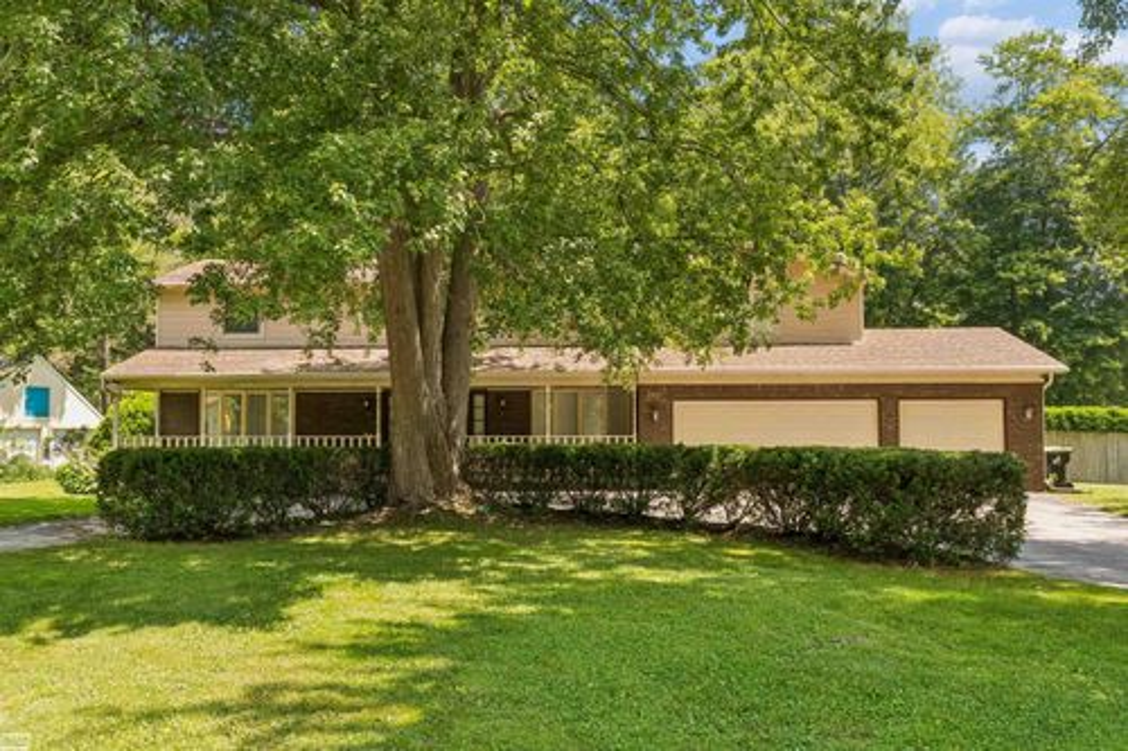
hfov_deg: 61.9
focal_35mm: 30
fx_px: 940
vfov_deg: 43.6
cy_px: 376
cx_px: 564
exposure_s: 1/40
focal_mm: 30
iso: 400
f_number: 16
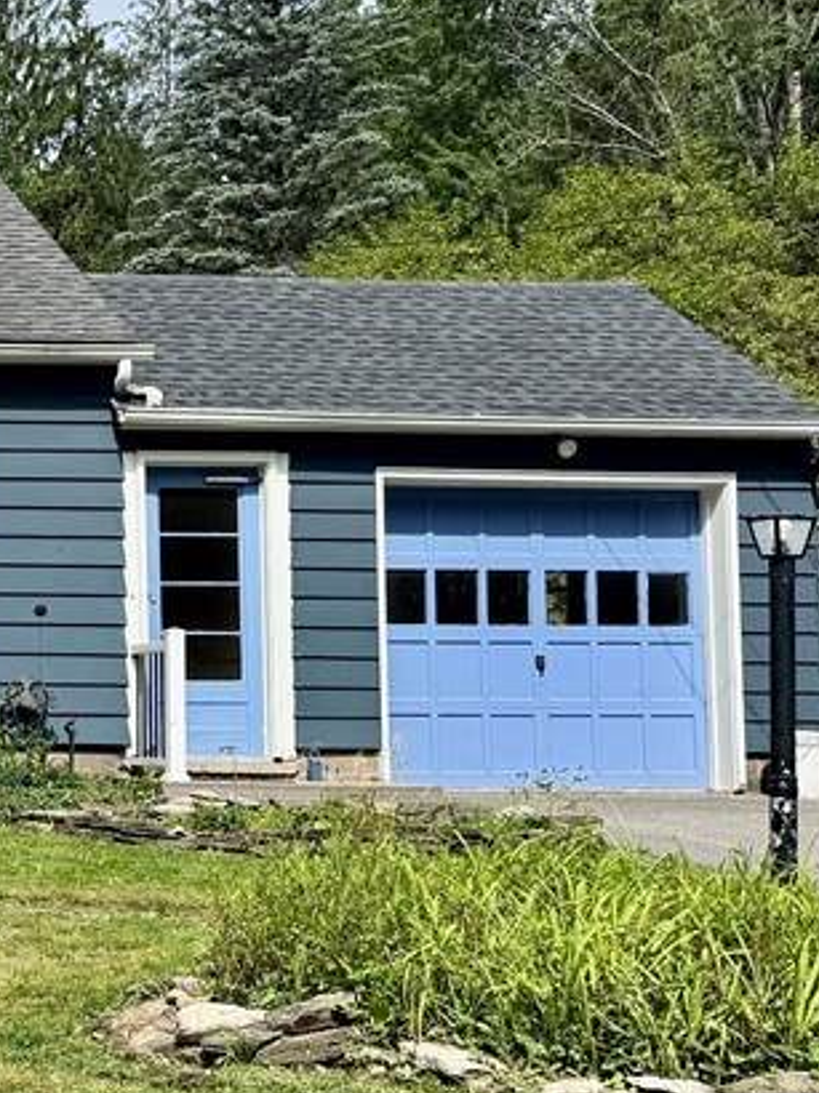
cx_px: -459
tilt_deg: +3.9
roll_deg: -0.2
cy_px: 317
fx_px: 1895
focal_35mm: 60
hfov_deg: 20.4
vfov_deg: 31.8
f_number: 1.78
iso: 80
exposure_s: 1/3584
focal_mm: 6.76
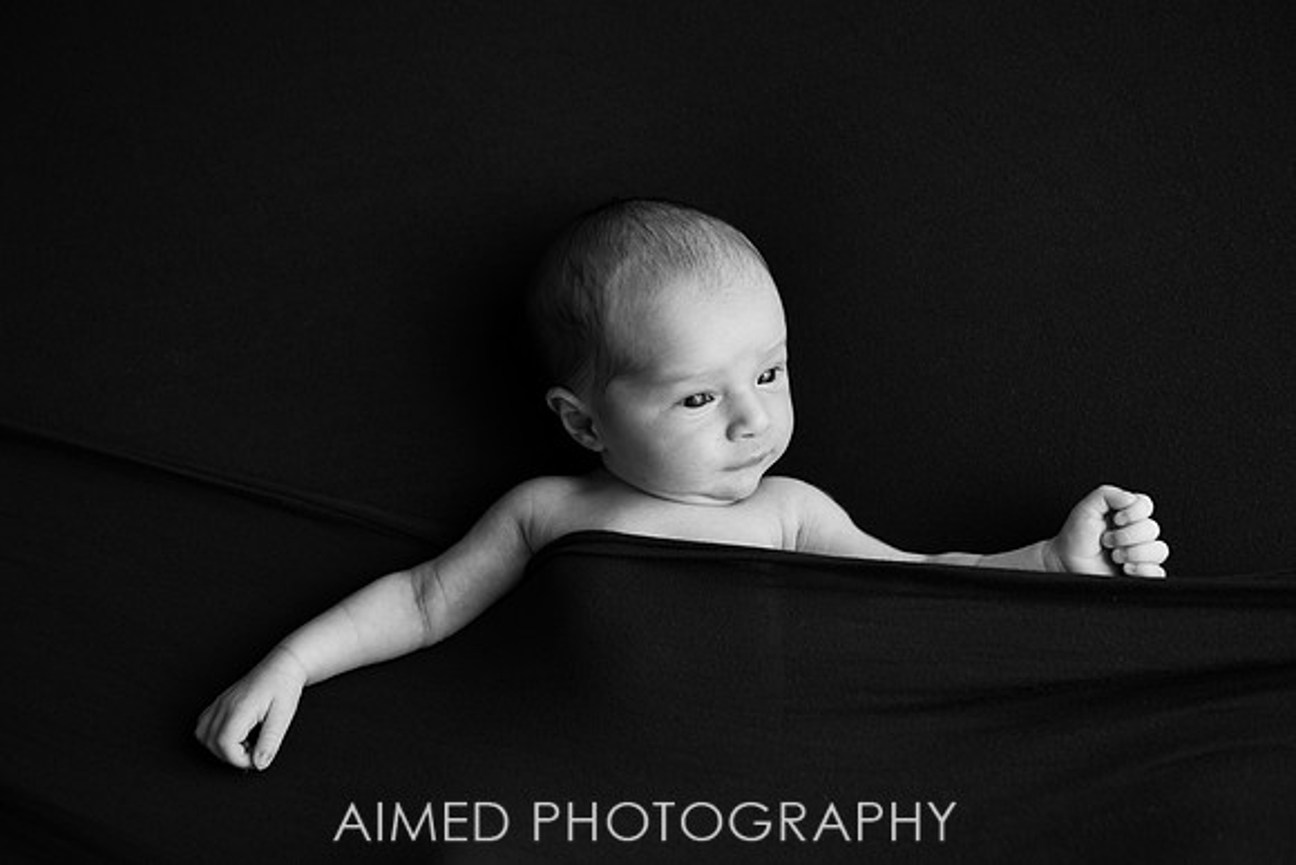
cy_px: 432
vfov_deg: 28.1
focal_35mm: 48
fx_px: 1728
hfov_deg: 41.1
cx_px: 648
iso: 320
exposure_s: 1/160
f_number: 3.5
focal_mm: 48
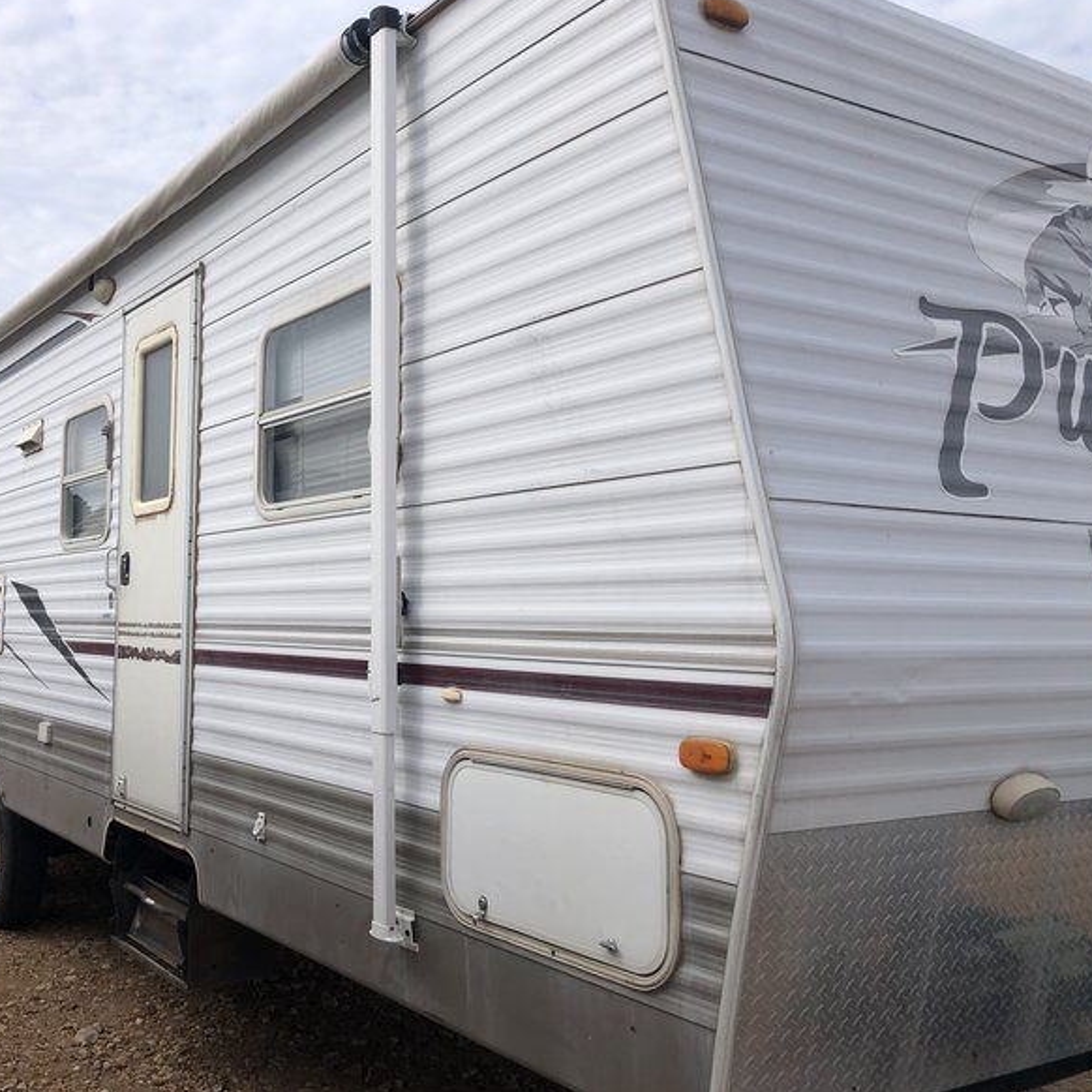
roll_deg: -0.6
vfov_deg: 48.4
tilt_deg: +3.9
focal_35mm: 34
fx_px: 1213
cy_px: 537
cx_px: 366
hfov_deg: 47.7
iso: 20
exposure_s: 1/2667
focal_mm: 3.99
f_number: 1.8
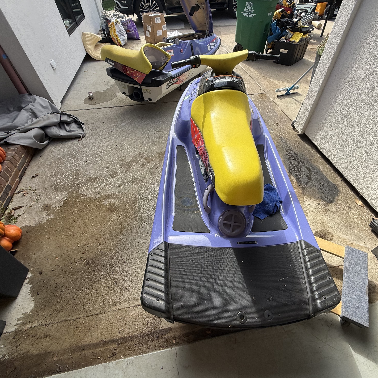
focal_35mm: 17
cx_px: 200
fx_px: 210
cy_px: 191
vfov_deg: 84.0
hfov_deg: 83.9
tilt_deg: -49.3
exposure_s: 1/779
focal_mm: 2.22
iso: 50
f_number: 2.2
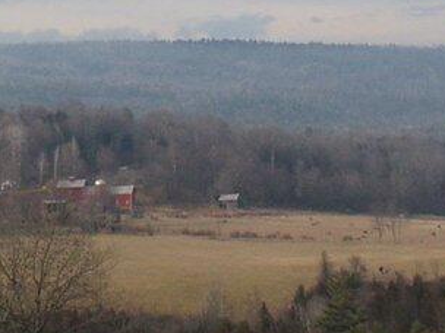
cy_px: -51
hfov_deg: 16.0
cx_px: -97
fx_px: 1517
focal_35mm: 118
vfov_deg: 12.3
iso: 64
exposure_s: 1/45
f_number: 6.7
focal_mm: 7.2
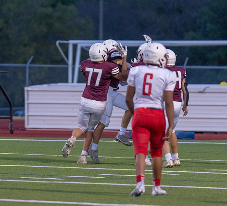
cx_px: 78
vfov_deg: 3.9
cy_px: 76
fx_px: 3034
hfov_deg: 4.3
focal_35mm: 428
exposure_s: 1/1250
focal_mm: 200
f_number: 2.8
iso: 2500
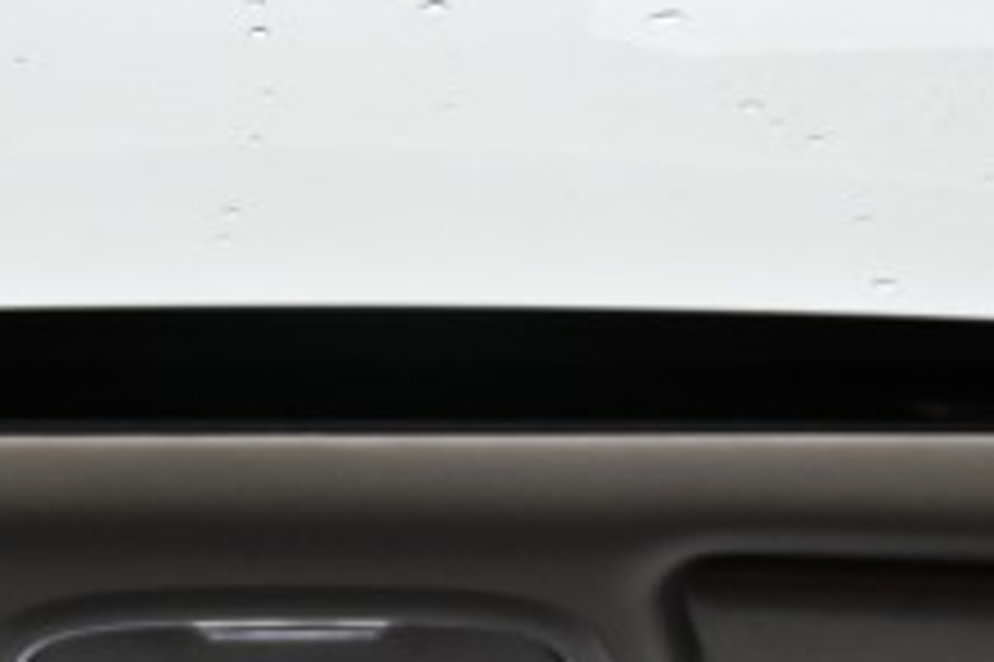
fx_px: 5785
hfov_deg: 9.8
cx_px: 355
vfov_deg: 6.5
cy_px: -45
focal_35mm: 210
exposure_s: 1/200
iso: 400
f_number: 4
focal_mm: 28.5
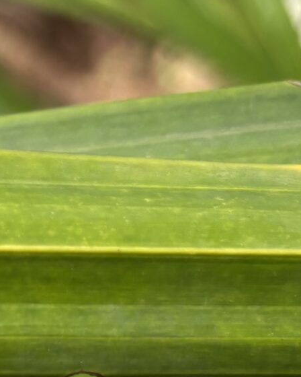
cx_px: -410
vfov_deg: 16.5
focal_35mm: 116
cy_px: 268
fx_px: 1292
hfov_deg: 11.2
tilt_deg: -47.5
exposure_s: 1/347
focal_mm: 5.96
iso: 50
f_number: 1.6
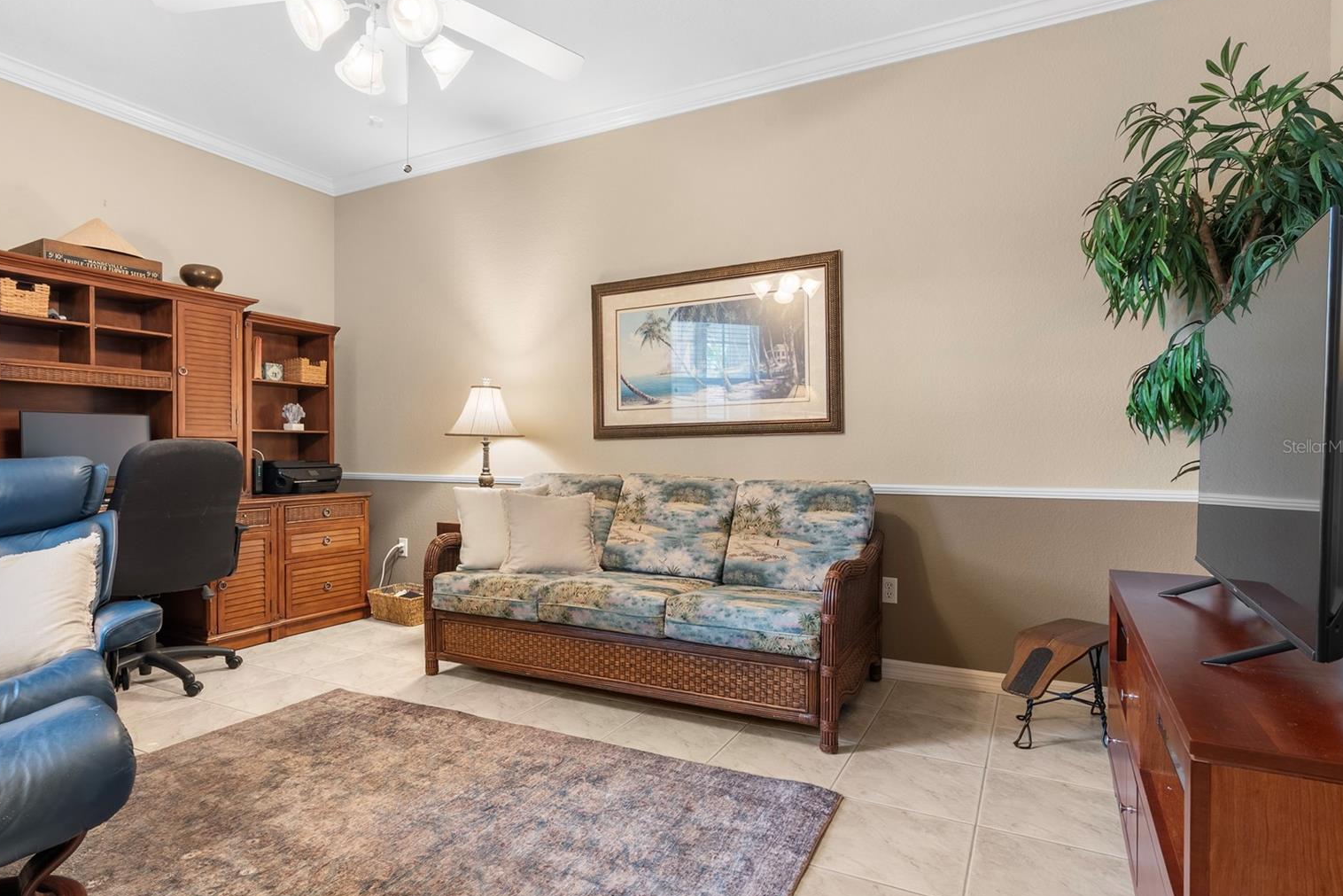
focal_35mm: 19
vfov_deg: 64.6
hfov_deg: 86.9
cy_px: 446
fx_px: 709
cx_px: 653
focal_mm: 18
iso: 100
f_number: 10
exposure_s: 2.5
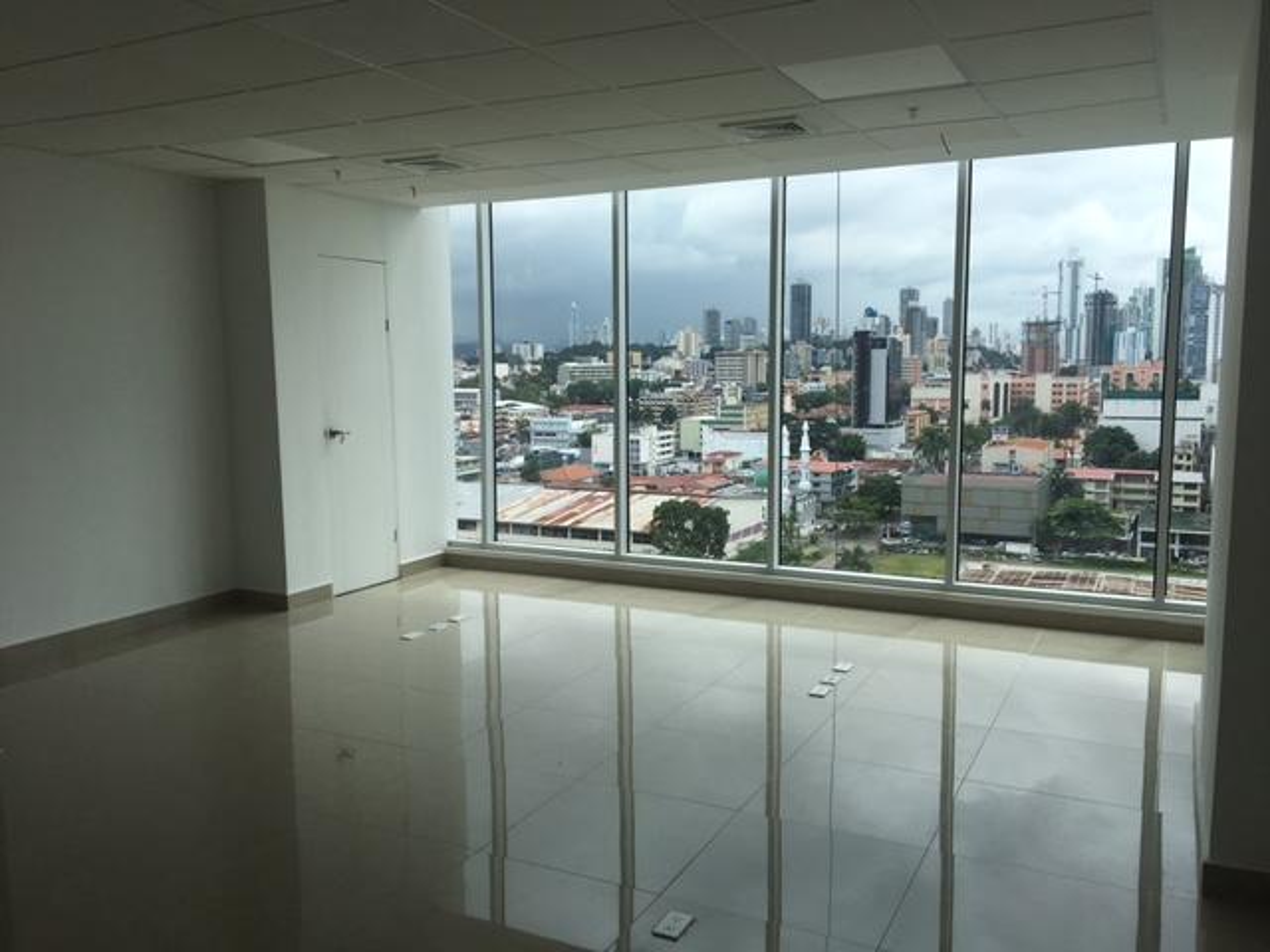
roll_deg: -0.6
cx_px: 635
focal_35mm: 29
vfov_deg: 48.2
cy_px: 476
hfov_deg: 61.7
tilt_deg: -5.7
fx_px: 1064
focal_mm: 4.15
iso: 25
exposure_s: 1/769
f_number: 2.2
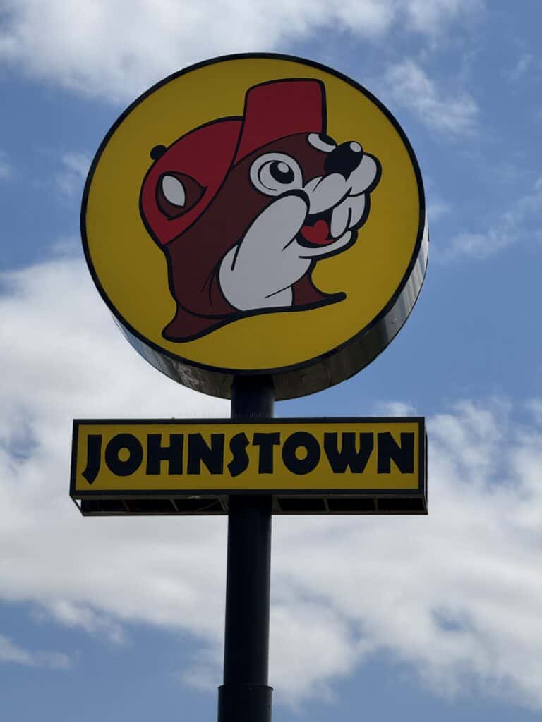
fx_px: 2505
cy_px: 361
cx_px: 271
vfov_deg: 16.4
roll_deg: -0.9
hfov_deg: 12.3
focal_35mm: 120
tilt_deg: +17.4
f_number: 2.8
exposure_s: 1/4651
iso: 50
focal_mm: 15.66
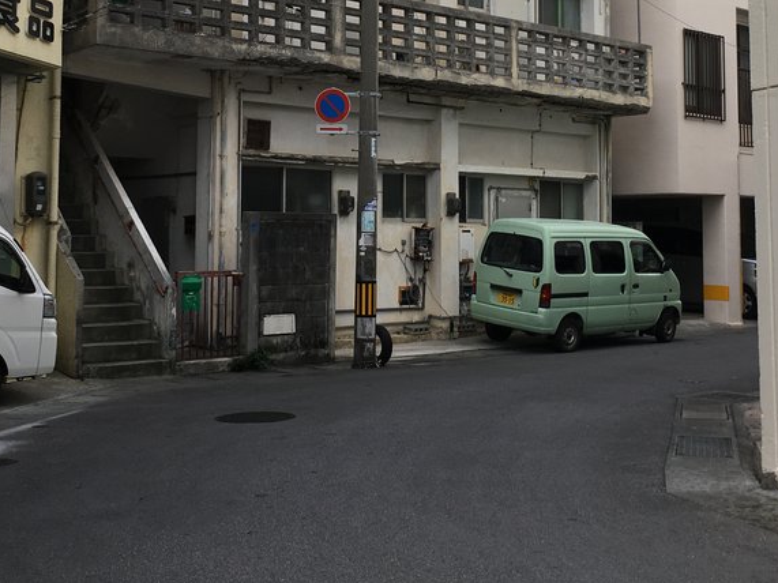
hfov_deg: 36.8
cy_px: 142
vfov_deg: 27.6
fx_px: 1168
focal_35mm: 52
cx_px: 402
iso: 25
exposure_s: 1/582
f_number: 2.2
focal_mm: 4.15
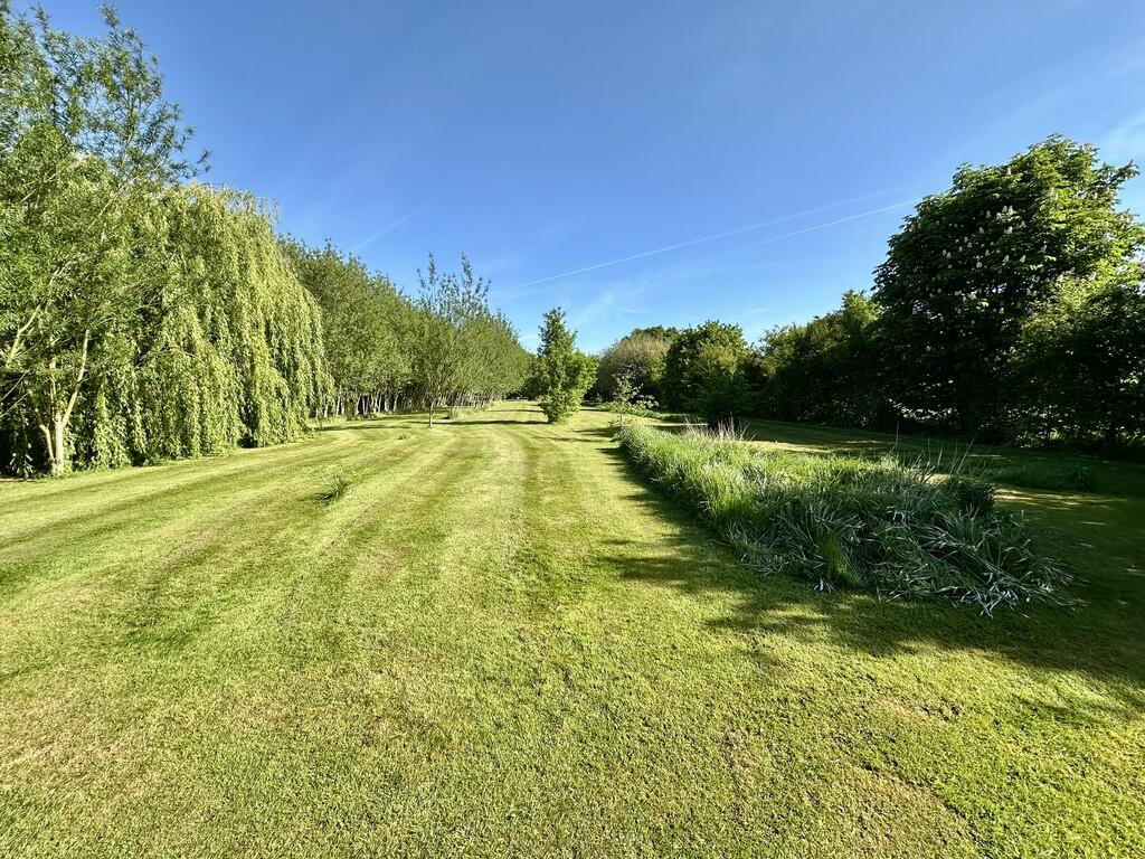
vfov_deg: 85.7
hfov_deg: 102.1
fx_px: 463
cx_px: 572
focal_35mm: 14
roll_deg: +0.3
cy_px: 430
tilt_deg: -5.0
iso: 40
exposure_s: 1/1033
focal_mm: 2.22
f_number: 2.2
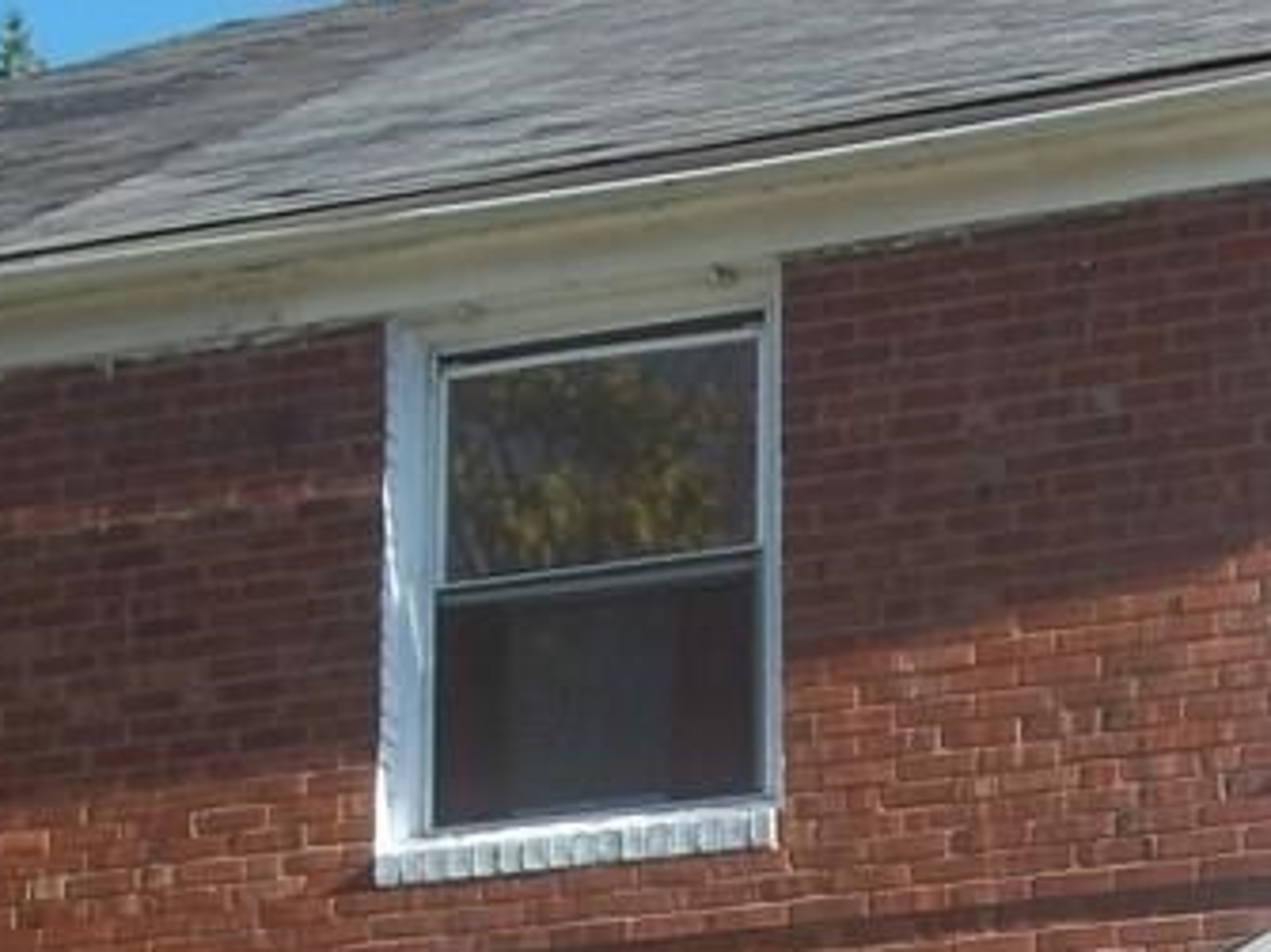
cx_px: 1279
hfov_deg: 17.5
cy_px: 1233
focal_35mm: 110
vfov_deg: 13.0
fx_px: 4037
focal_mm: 6.5
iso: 80
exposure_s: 1/100
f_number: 8
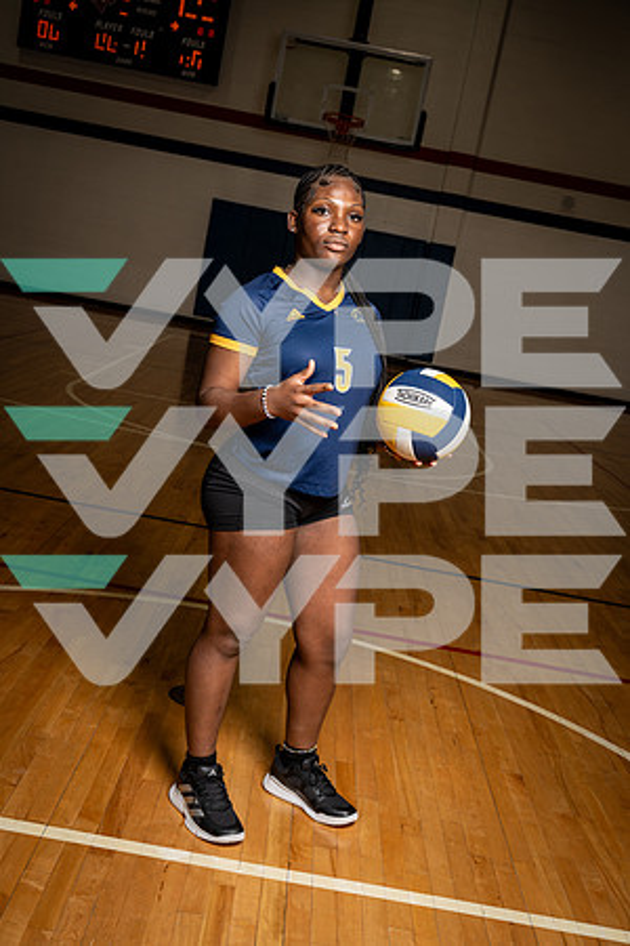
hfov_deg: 32.6
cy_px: 473
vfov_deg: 47.4
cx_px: 315
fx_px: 1076
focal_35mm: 41
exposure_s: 1/250
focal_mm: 41
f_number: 5.6
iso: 125
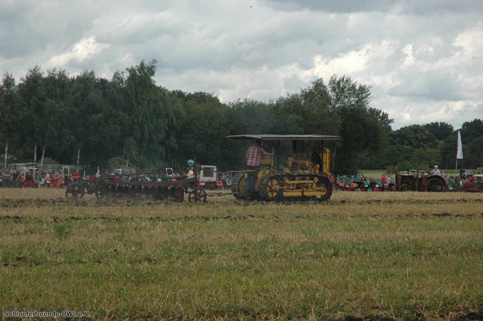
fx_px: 1408
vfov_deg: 13.0
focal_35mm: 105
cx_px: 242
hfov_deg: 19.5
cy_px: 160
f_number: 7.1
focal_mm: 70
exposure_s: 1/500
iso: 400
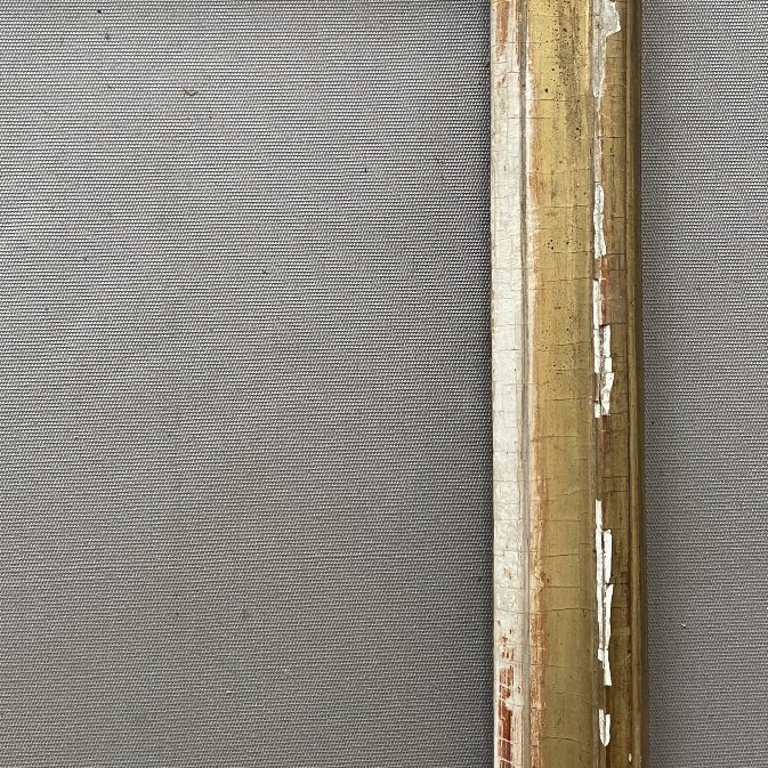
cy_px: 280
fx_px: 1029
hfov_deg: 40.9
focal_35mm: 41
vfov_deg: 40.6
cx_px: 377
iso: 125
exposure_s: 1/50
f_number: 1.6
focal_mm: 4.2
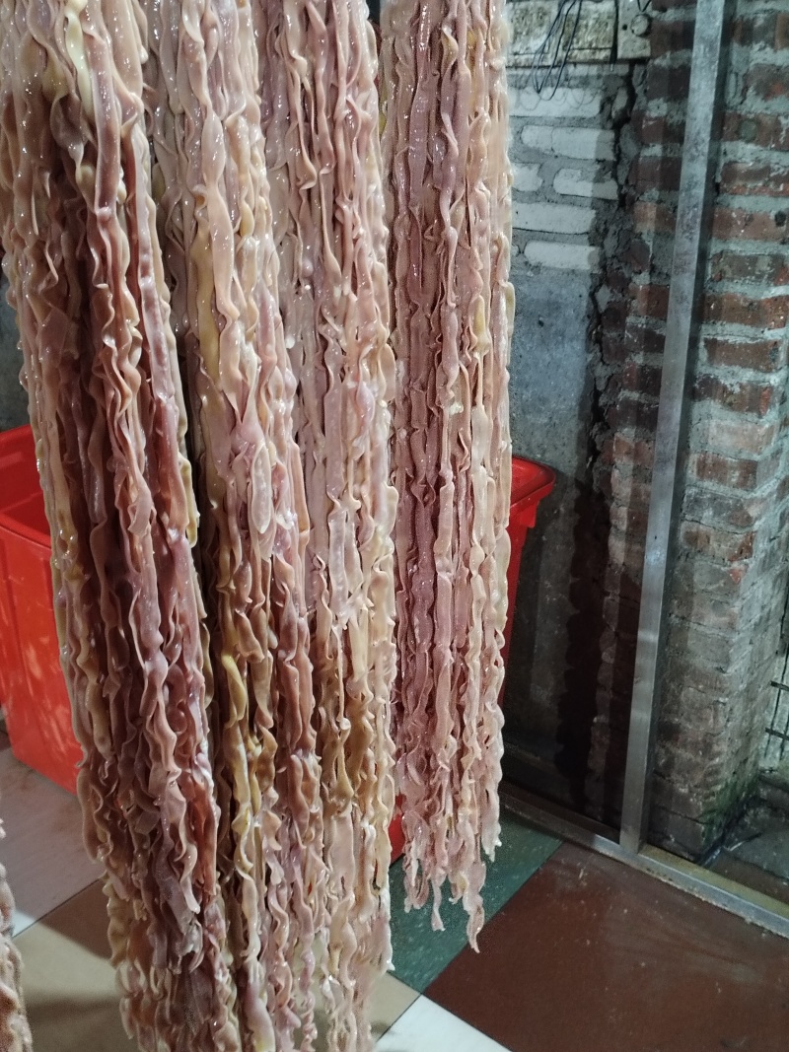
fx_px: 1064
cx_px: 394
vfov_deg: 52.6
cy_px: 526
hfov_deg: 40.7
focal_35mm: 35
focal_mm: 4.26
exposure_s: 1/25
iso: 1132
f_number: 1.8
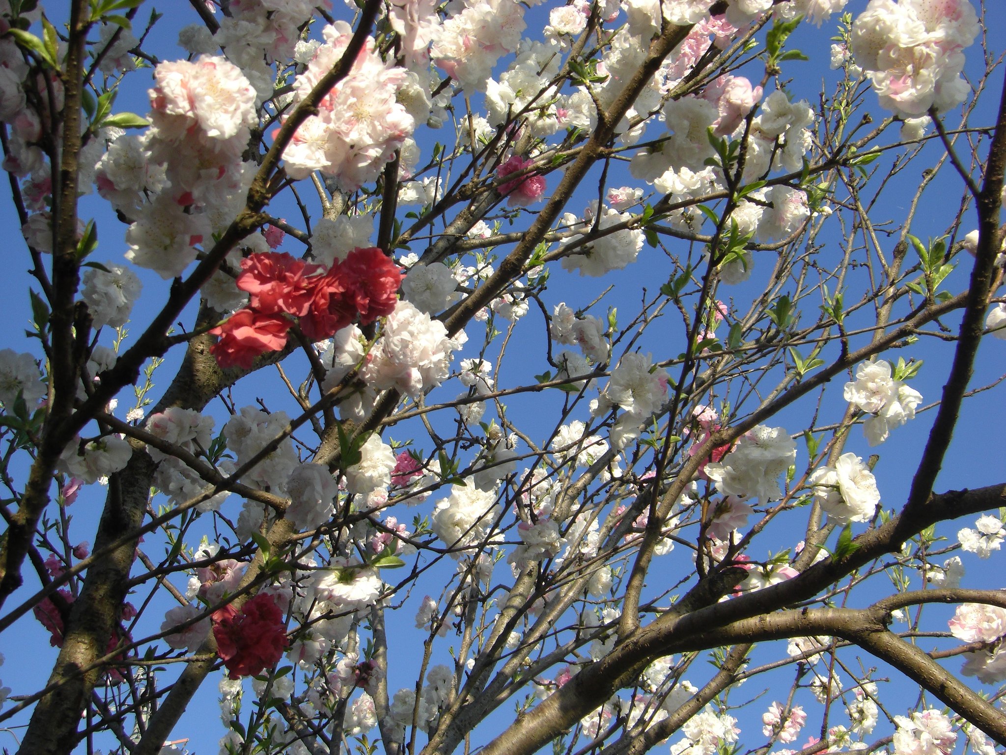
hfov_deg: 38.2
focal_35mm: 50
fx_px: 1453
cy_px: 378
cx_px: 503
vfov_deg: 29.1
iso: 50
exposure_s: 1/200
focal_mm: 8.4
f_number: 5
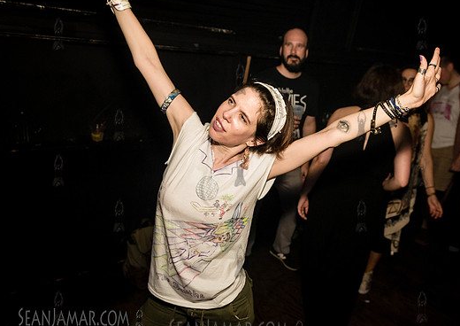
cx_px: 243
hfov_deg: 57.7
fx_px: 417
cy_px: 197
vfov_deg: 42.4
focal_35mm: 32
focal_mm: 24
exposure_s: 1/250
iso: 2500
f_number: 3.5
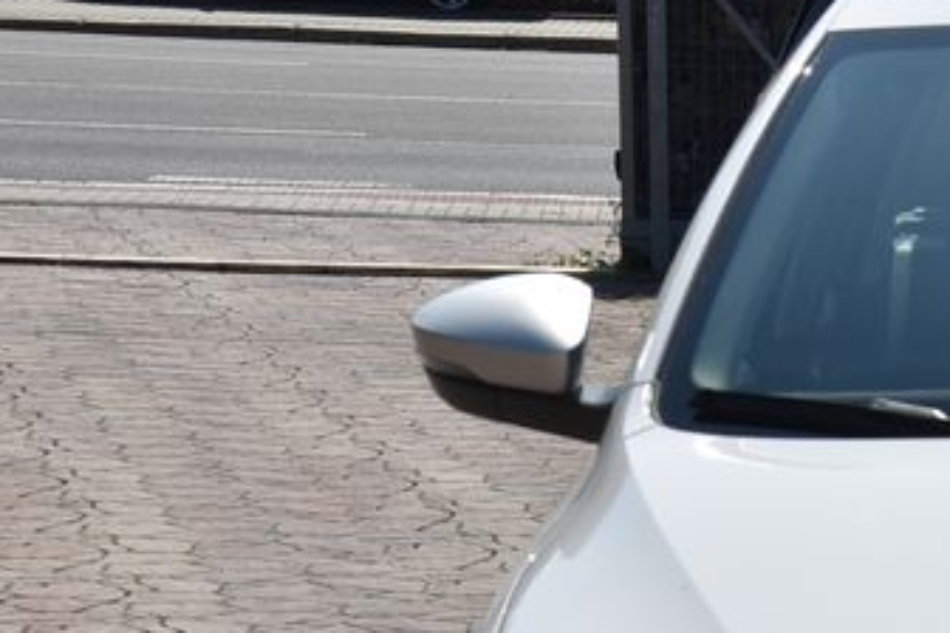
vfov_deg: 7.2
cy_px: 879
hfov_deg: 10.6
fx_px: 4987
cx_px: 1258
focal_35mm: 189
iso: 500
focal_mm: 62
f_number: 13
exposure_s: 1/640
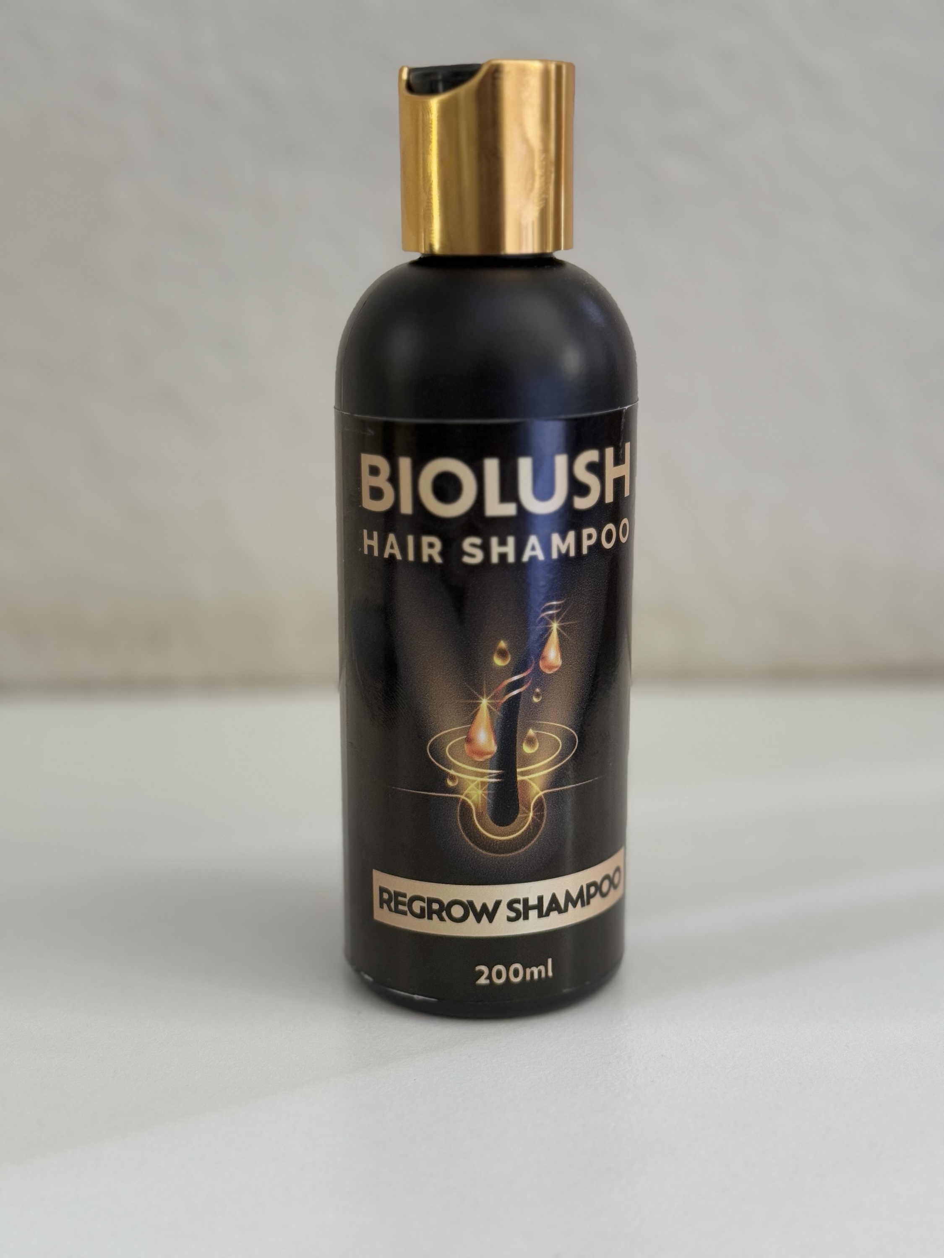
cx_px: 472
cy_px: 629
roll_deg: -0.4
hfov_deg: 30.3
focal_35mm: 48
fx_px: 1745
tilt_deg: -11.7
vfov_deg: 39.7
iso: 200
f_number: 1.78
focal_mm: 6.76
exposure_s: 1/60
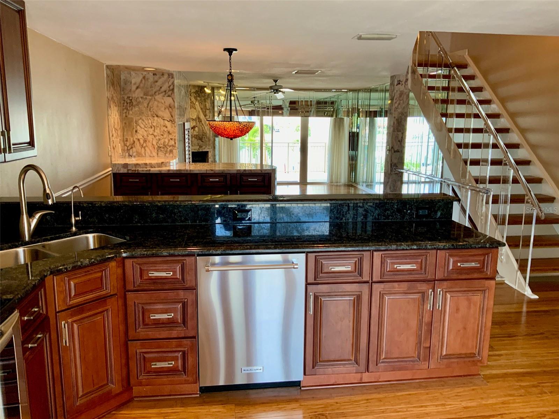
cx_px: 280
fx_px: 468
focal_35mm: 29
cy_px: 210
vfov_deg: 48.2
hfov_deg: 61.7
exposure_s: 1/60
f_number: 1.8
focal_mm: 3
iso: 100
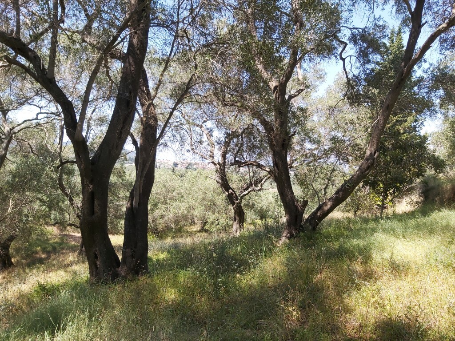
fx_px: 342
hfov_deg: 67.3
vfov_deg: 53.1
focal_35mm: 26
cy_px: 170
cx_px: 228
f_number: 1.7
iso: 64
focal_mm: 3.92
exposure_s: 1/566
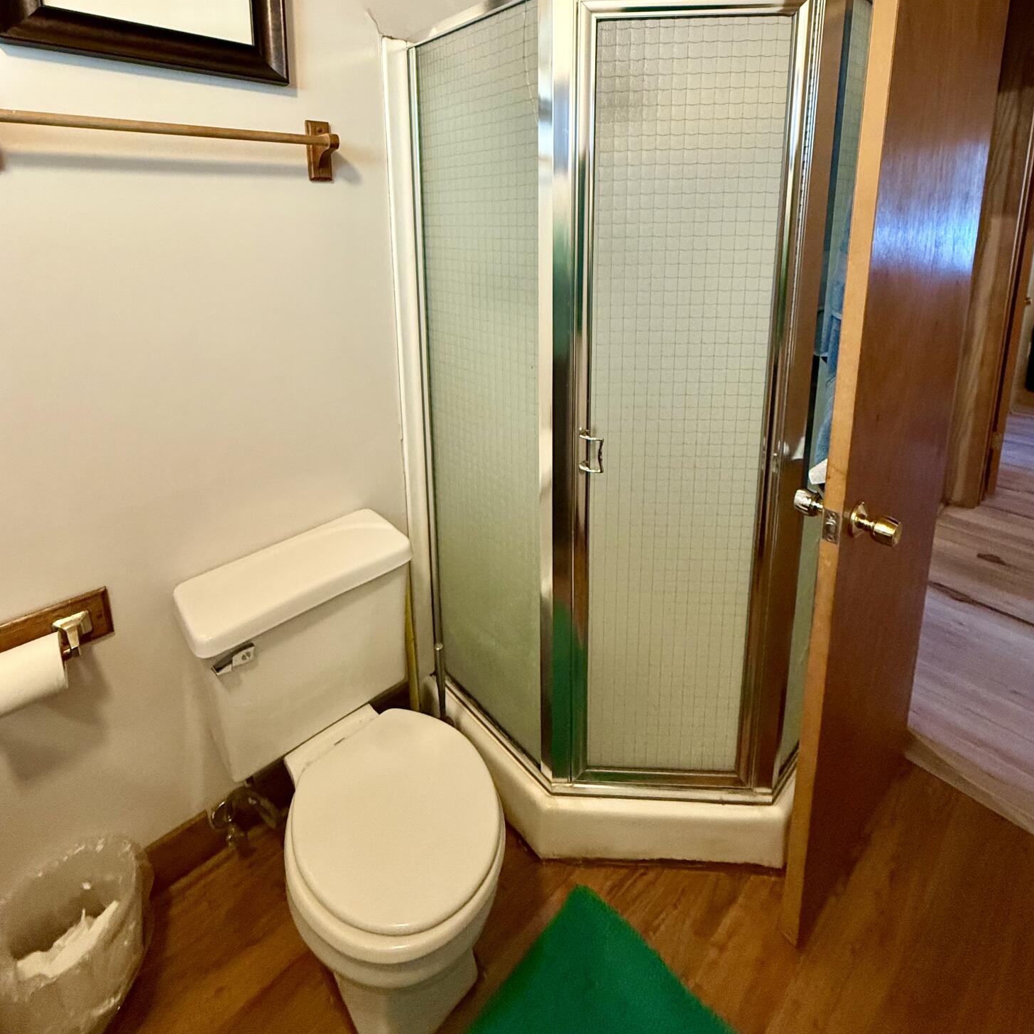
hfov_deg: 84.0
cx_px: 511
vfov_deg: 80.5
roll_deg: +1.3
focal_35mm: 17
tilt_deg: -9.8
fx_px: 575
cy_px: 325
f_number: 2.2
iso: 500
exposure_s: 1/60
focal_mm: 2.22
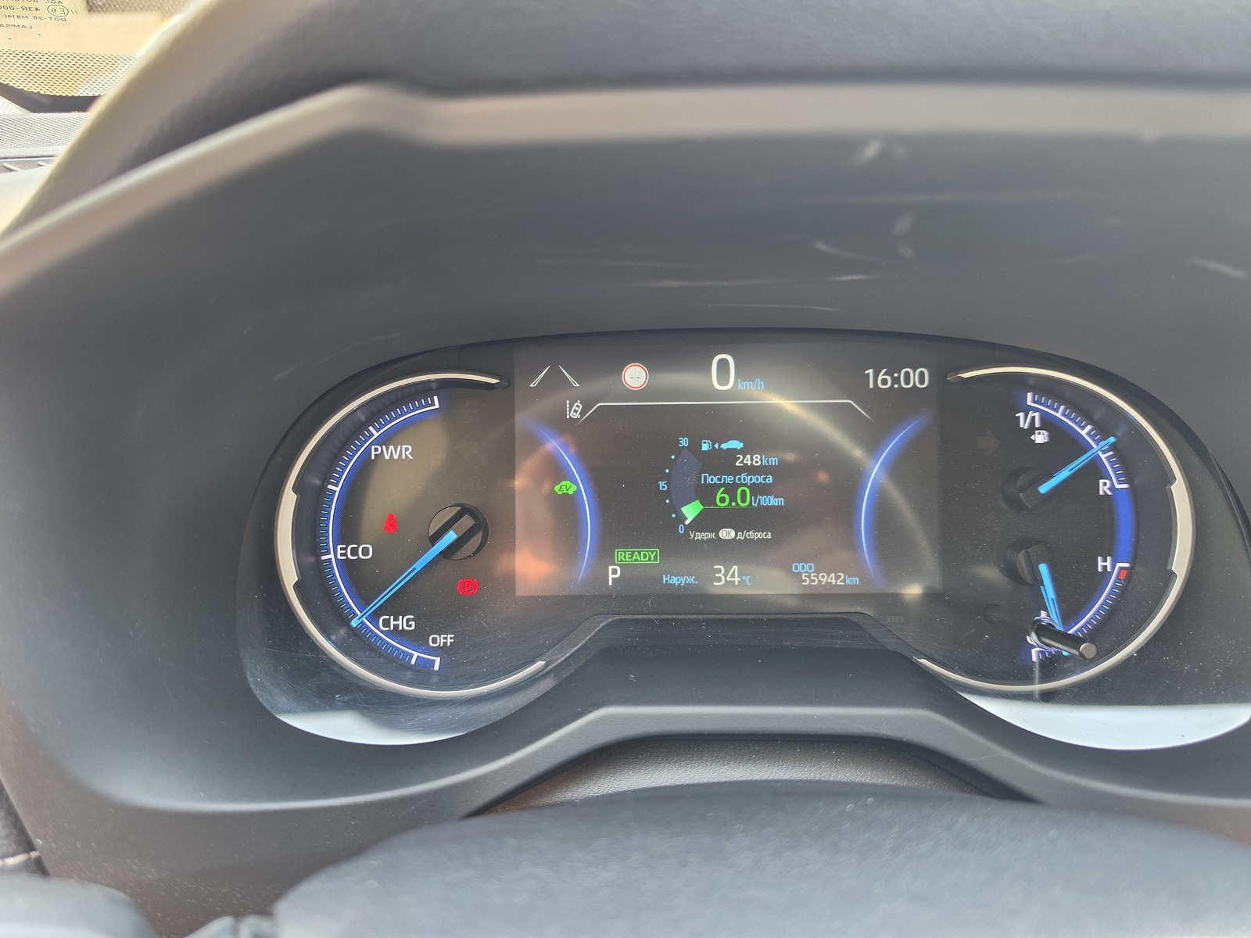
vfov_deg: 58.9
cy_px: 469
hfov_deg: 73.9
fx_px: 831
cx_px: 626
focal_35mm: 23
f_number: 1.4
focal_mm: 6.5
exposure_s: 1/100
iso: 80
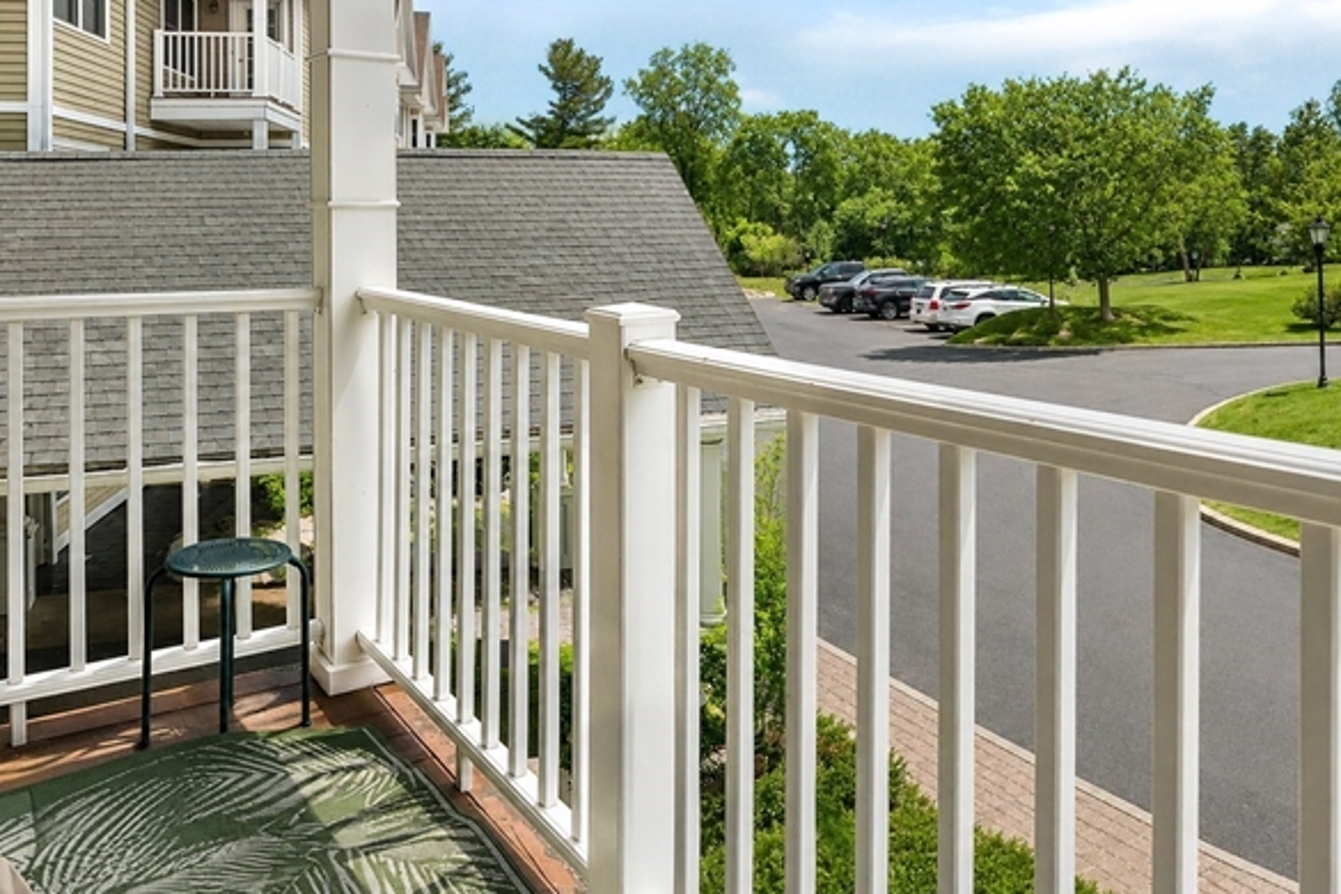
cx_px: 633
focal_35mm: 28
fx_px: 1043
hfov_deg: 65.4
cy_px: 194
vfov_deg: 44.4
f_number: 7.1
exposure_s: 1/640
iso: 500
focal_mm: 16
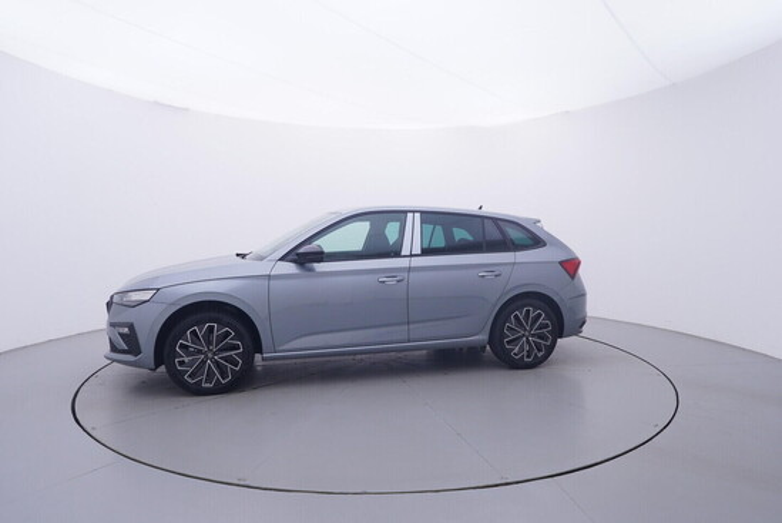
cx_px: 391
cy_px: 262
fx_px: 489
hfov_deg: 77.3
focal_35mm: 22
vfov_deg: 56.2
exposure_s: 1/80
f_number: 5
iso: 200
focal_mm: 15
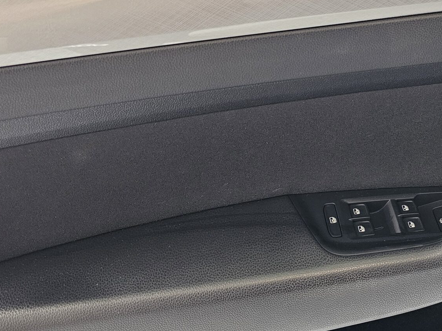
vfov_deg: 28.0
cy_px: 156
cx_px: 383
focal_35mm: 52
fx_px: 664
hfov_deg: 35.1
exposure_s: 1/50
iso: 640
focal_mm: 6.3
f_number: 1.7
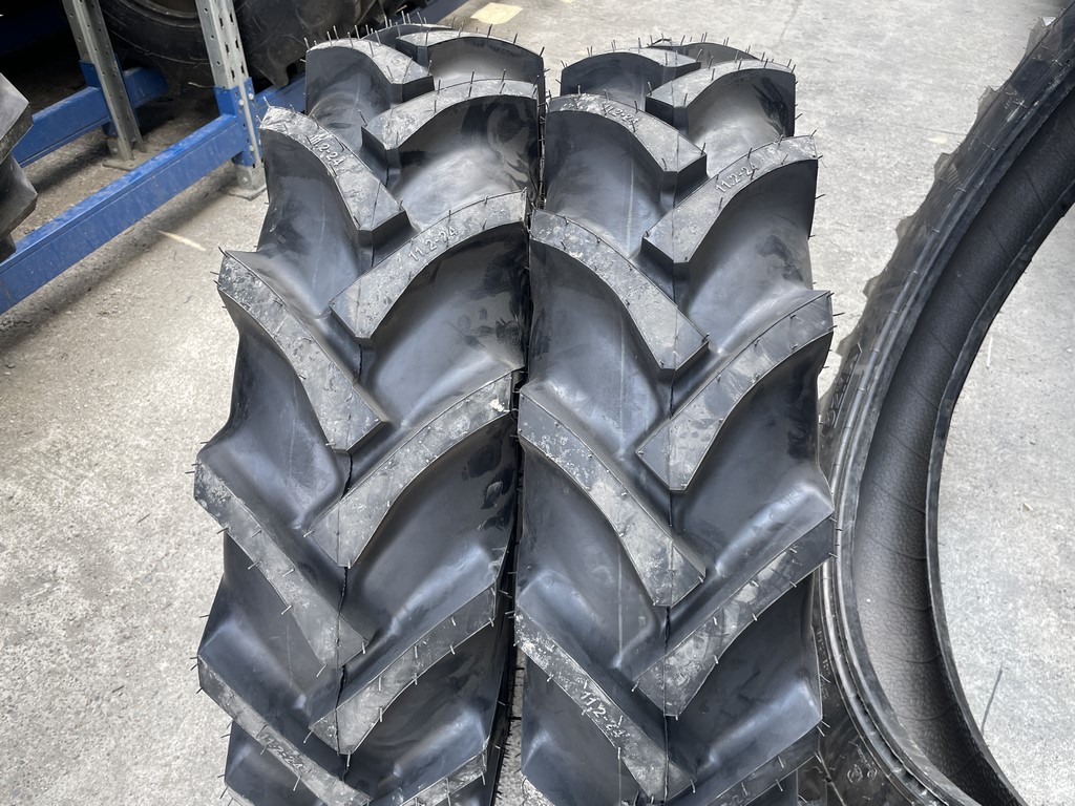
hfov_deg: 67.3
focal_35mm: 26
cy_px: 403
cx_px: 538
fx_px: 807
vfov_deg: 53.1
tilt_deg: -42.4
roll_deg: -1.2
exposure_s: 1/121
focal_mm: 4.2
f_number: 1.6
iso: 32
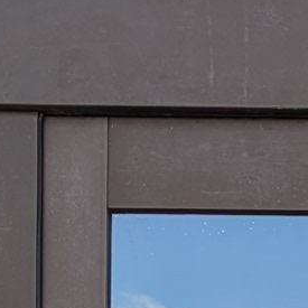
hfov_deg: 8.4
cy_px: 764
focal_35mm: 206
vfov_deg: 7.8
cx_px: 380
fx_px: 2074
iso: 46
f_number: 1.89
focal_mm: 5.43
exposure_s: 1/508
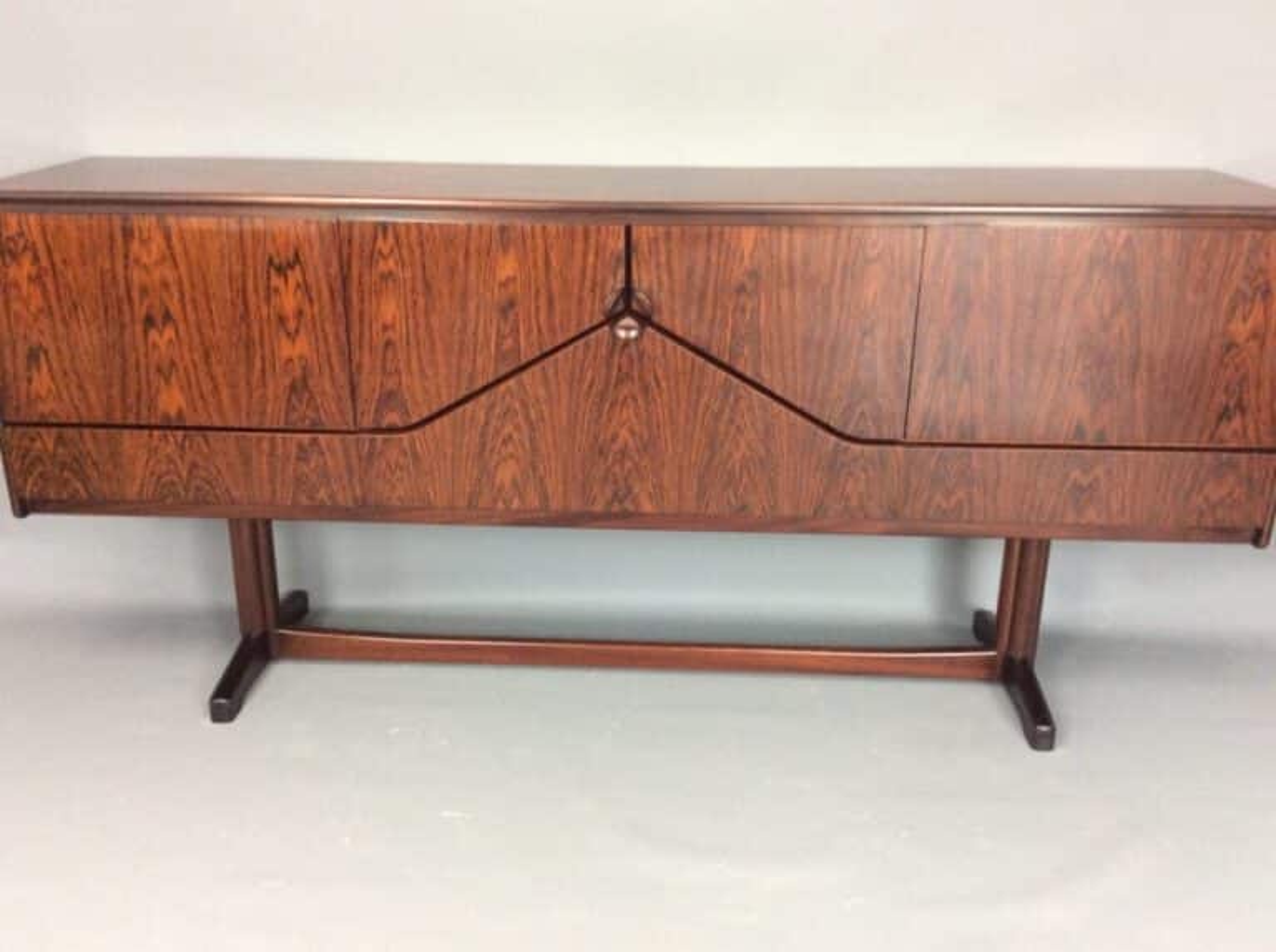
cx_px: 638
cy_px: 476
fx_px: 1177
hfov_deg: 56.9
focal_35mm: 32
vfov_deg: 44.0
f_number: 2.4
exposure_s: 1/25
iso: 160
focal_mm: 3.3
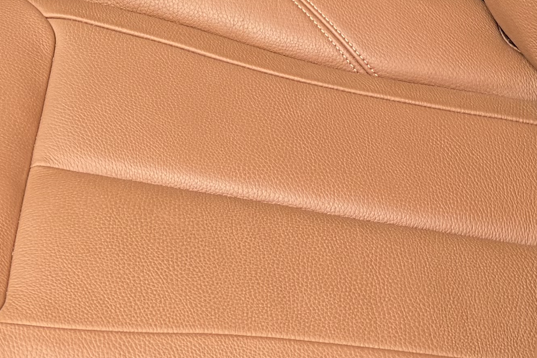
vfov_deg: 10.6
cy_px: -384
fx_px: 1745
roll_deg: +1.8
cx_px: 236
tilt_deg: -22.9
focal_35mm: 117
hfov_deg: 17.5
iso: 125
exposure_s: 1/121
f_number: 1.6
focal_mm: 5.96
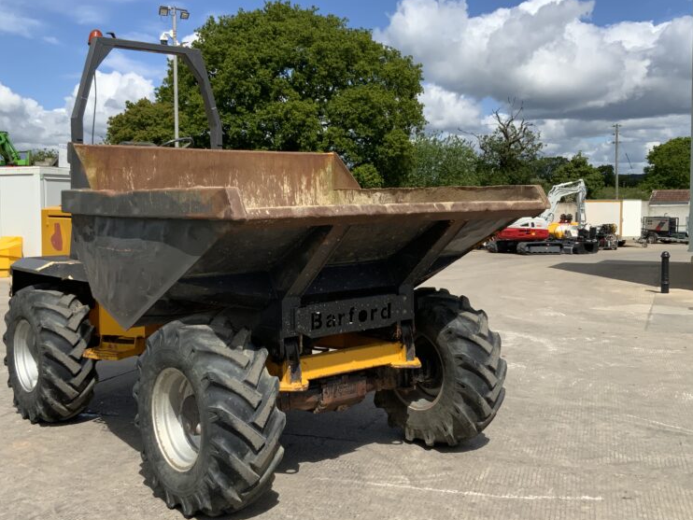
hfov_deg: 46.8
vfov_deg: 36.0
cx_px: 328
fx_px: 801
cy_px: 249
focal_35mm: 40
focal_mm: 3
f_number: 1.8
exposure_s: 1/2801
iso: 20
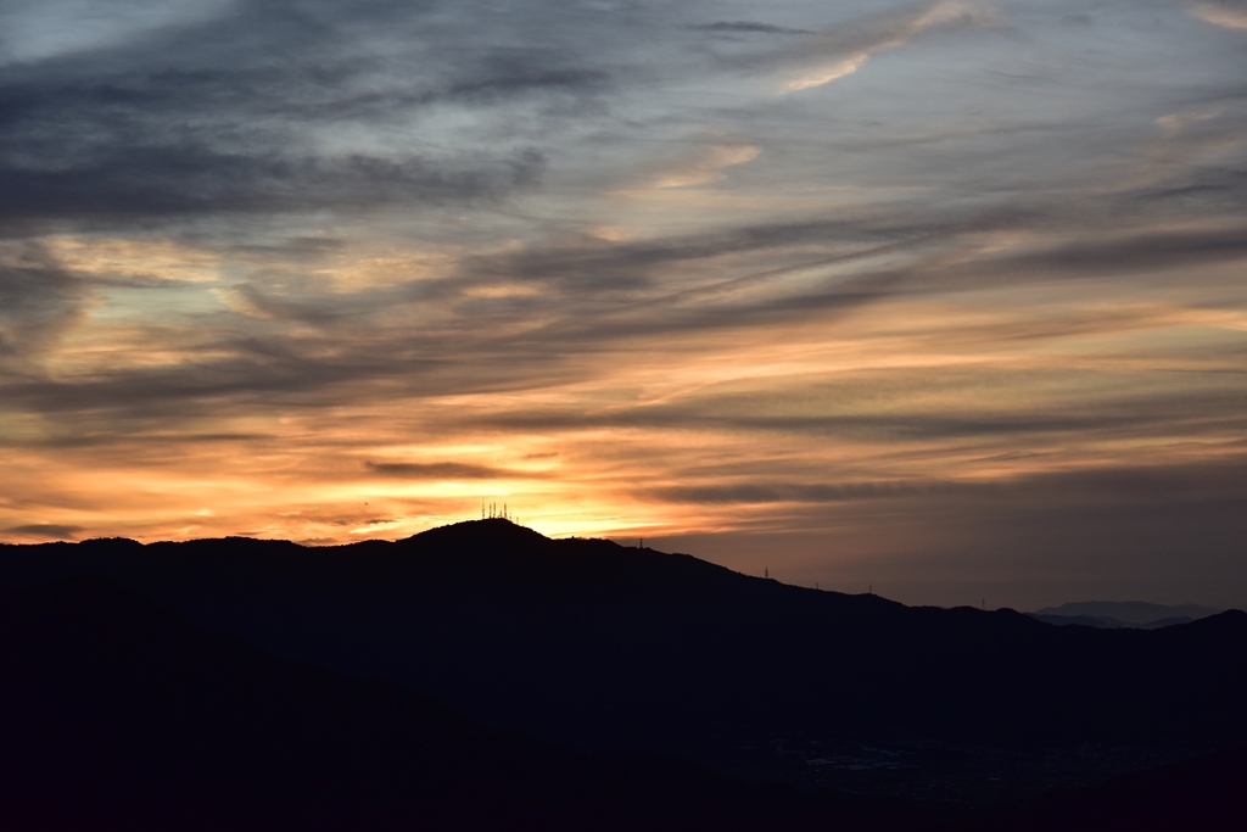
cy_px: 416
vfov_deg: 20.0
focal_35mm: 68
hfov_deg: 29.7
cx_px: 624
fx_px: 2356
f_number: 5
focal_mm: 68
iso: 640
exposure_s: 1/1000
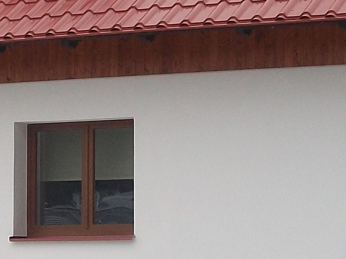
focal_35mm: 210
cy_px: 182
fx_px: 2099
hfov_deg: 9.4
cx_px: 101
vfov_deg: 7.1
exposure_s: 1/60
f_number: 3.6
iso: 80
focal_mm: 8.8
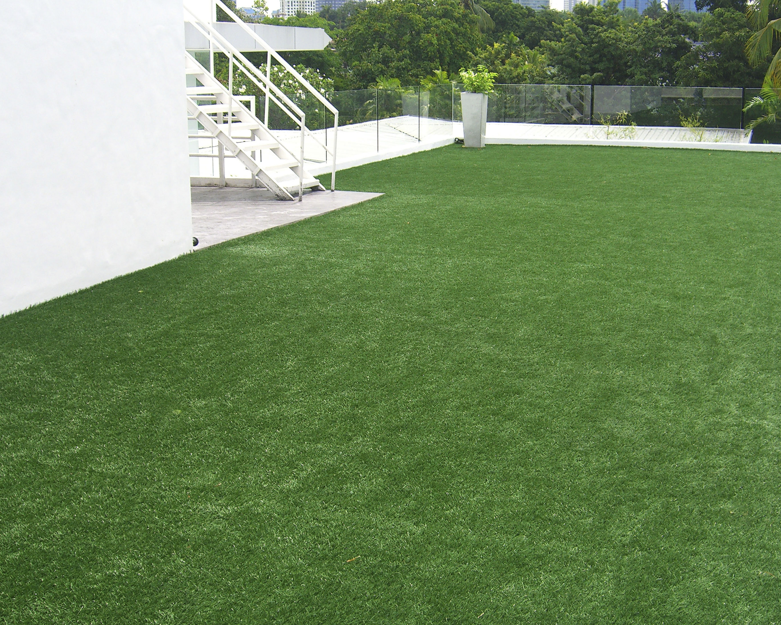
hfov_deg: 57.1
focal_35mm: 31
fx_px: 717
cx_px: 423
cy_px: 316
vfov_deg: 47.1
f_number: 5.6
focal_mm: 18
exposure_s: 1/400
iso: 200
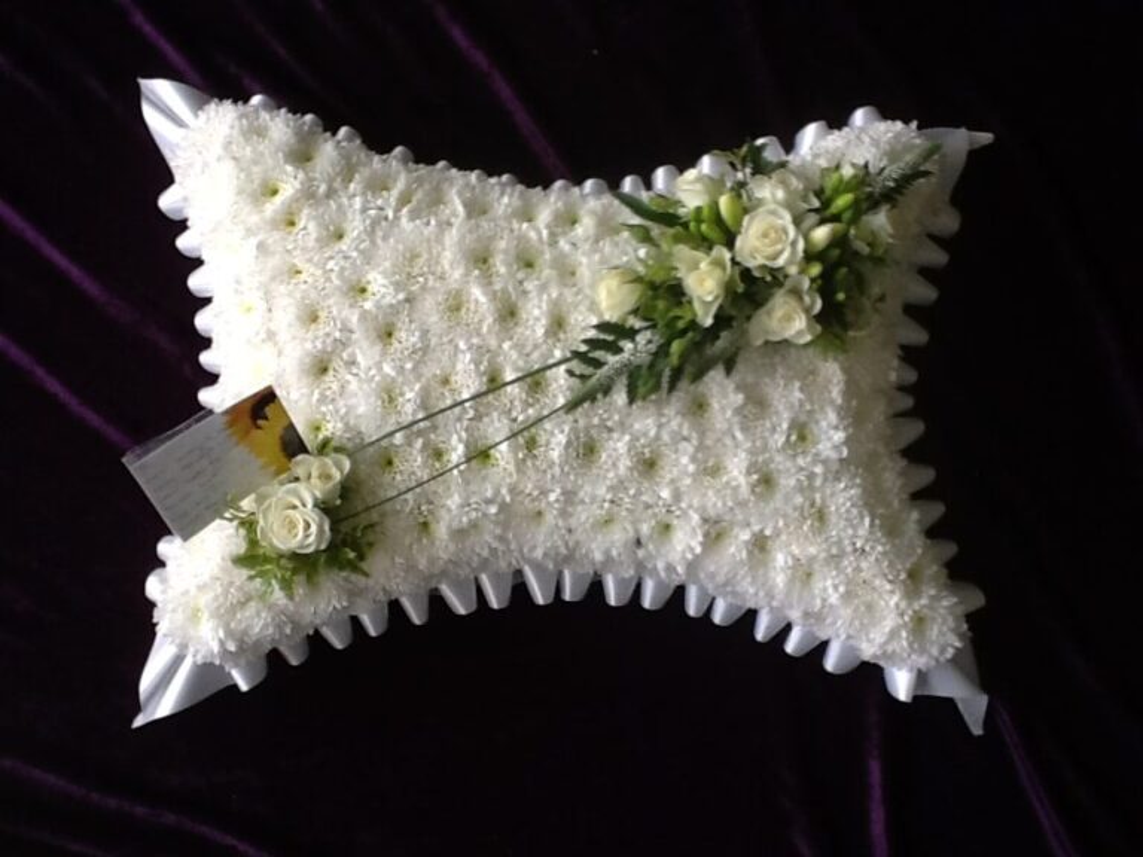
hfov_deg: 42.9
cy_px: 428
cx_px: 572
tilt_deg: -83.2
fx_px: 1453
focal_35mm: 44
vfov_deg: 32.9
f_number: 2.4
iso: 40
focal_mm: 2.03
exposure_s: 1/30
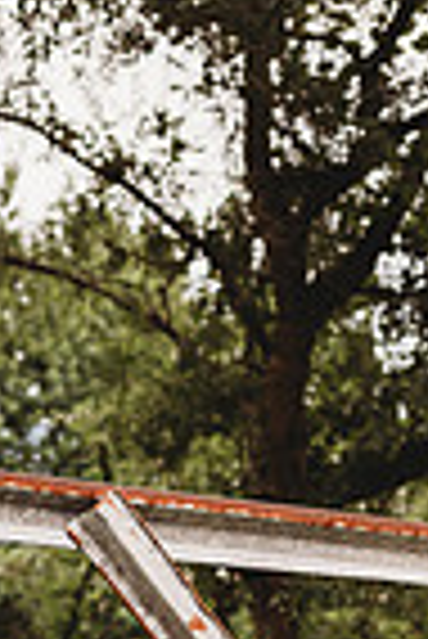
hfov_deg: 17.1
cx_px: -99
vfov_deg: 25.1
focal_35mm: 76
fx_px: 1352
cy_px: 670
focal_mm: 24
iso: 100
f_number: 2.2
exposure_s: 1/1000
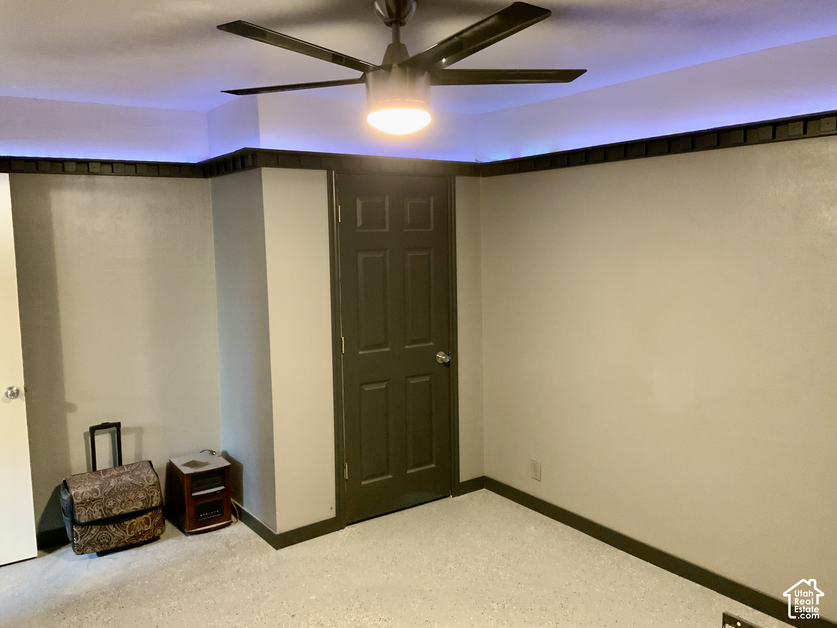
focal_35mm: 29
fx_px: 701
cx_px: 418
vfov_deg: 48.2
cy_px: 314
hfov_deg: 61.7
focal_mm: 3
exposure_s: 1/30
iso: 320
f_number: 1.8
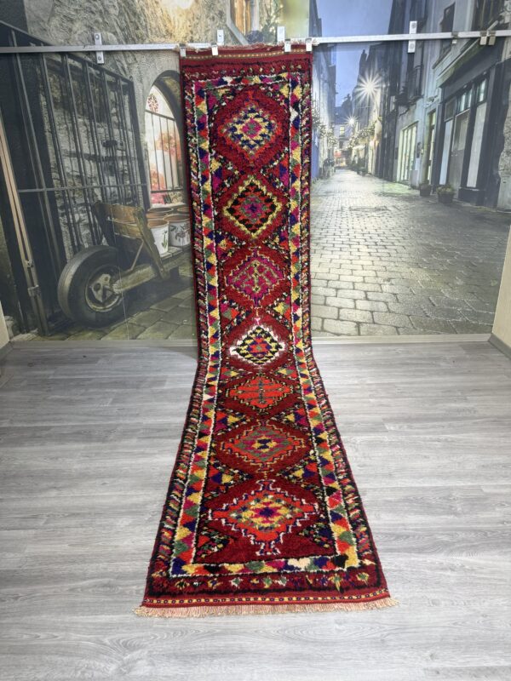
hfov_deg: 56.8
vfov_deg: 71.6
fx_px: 472
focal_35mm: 24
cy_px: 340
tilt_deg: -21.5
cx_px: 256
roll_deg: +2.0
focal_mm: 6.76
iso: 80
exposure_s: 1/100
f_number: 1.78
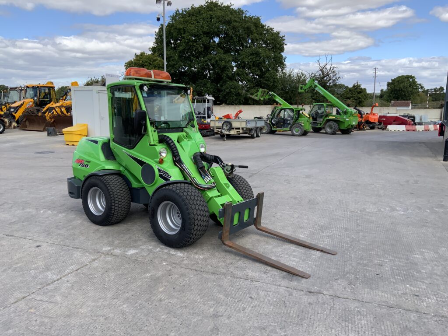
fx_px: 375
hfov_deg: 61.7
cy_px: 168
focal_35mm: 29
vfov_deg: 48.2
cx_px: 224
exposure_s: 1/1076
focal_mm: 3
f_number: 1.8
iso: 16
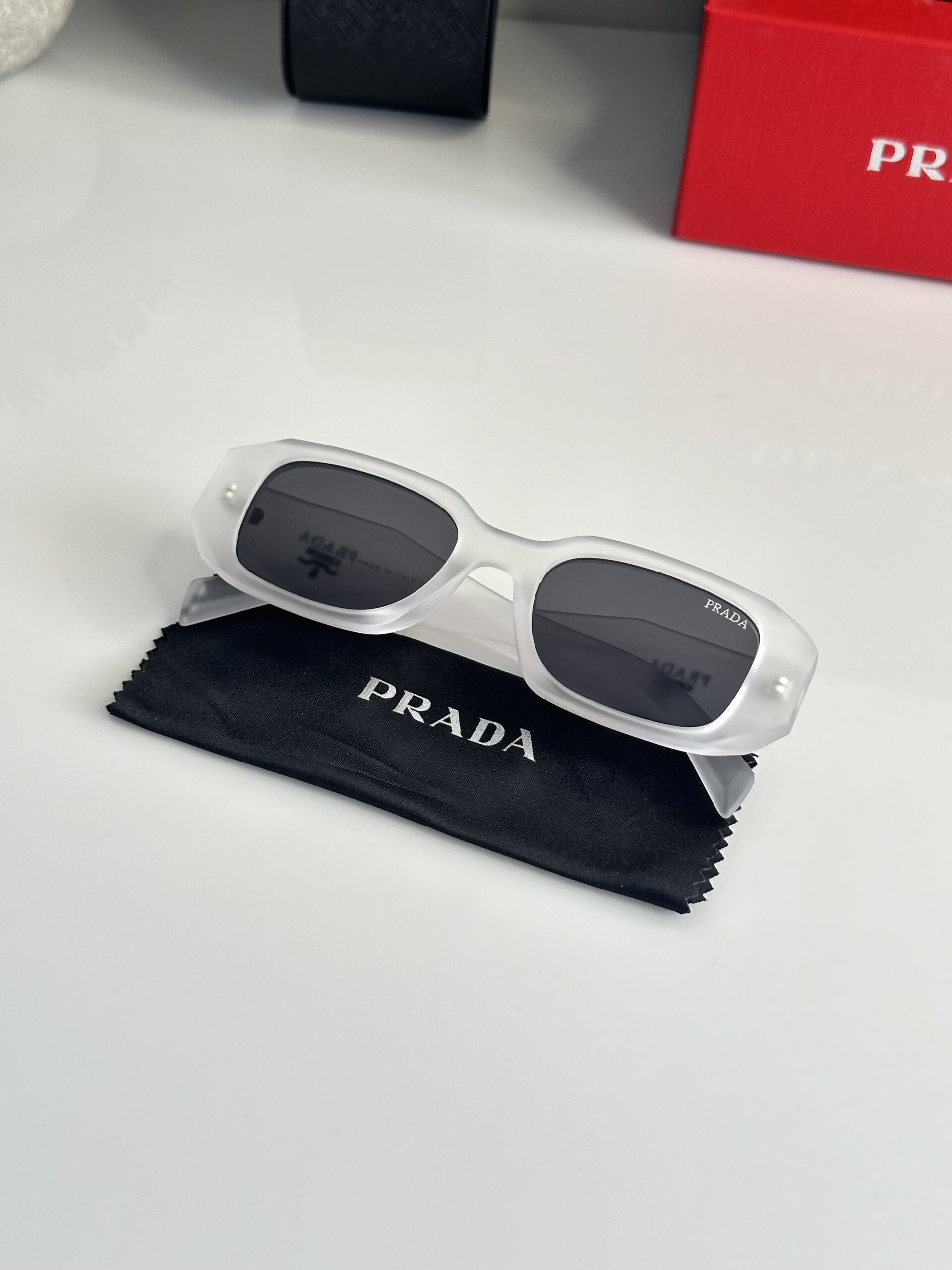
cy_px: 635
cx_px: 476
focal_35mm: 48
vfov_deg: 39.7
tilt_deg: -45.2
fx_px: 1760
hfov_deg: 30.3
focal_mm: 6.86
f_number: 1.78
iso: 80
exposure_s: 1/80
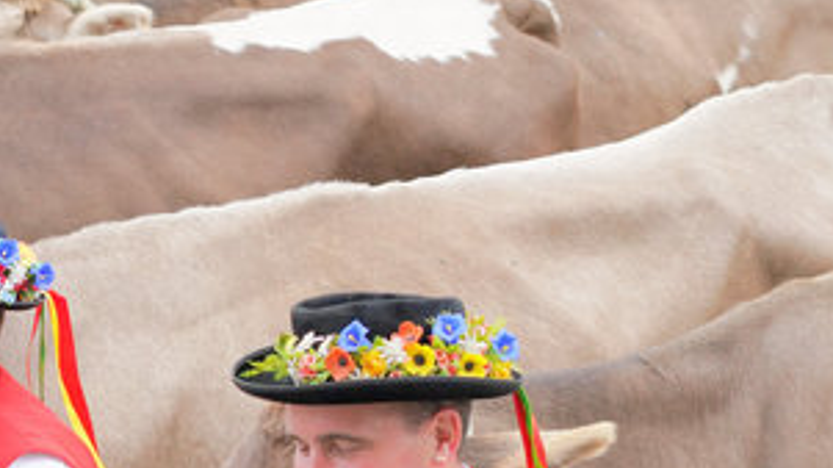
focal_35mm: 266
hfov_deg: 8.1
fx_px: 5873
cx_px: 69
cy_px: 534
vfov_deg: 4.5
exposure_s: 1/1000
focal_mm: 85
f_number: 5
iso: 800
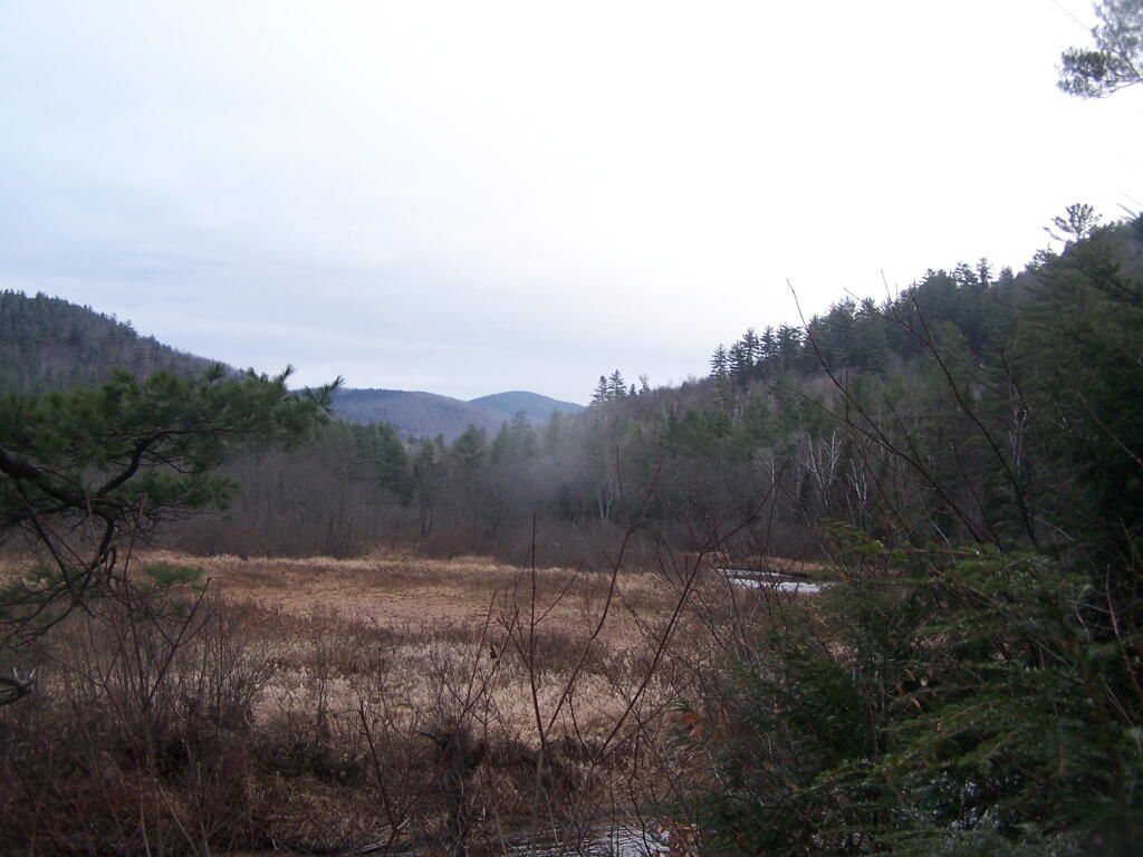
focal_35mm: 38
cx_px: 572
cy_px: 428
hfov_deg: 49.0
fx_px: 1255
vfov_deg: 37.7
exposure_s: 1/60
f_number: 2.8
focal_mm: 6.3
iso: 80
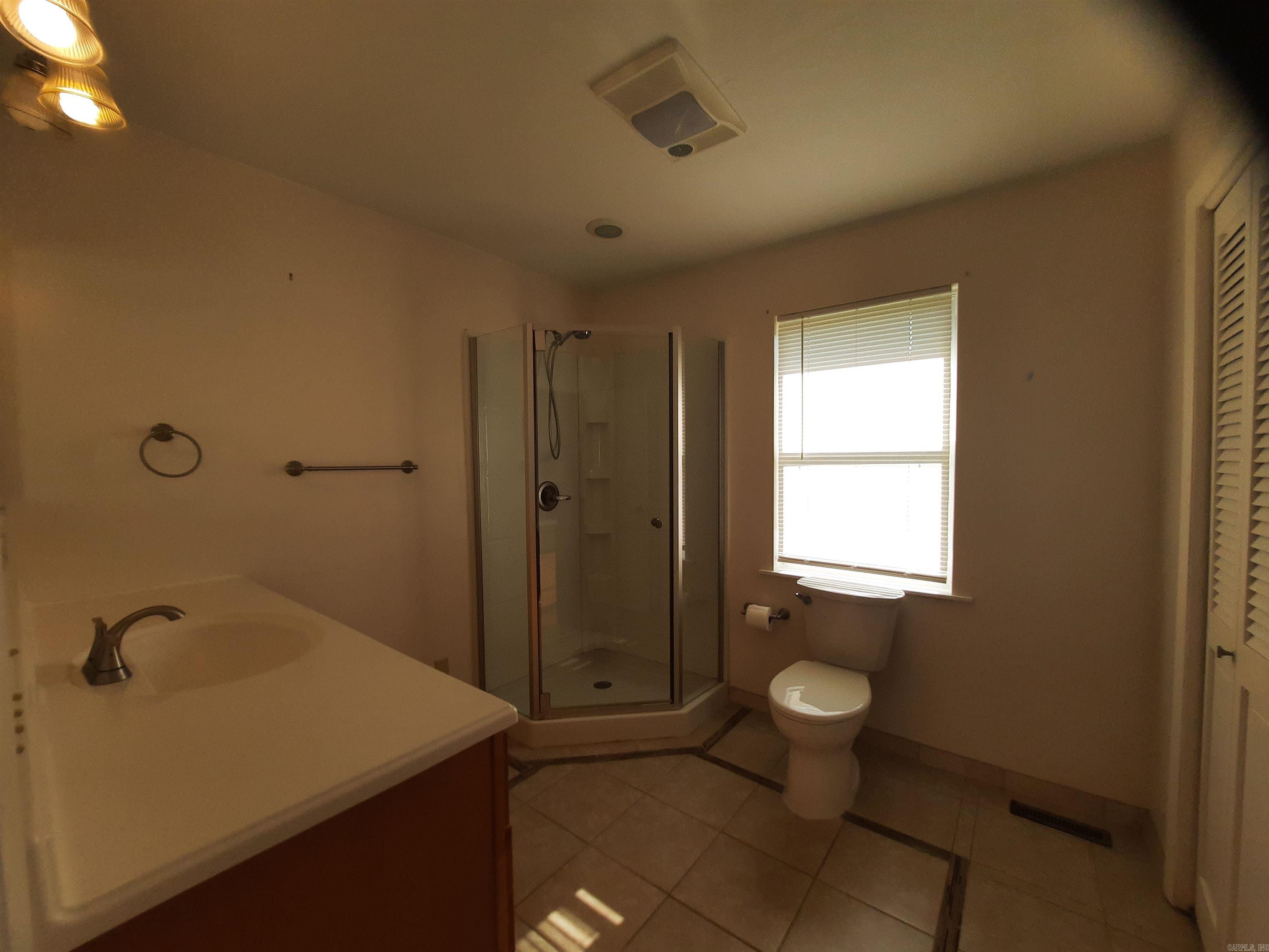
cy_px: 476
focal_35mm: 13
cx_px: 634
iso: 40
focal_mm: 1.74
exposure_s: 1/297
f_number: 2.2
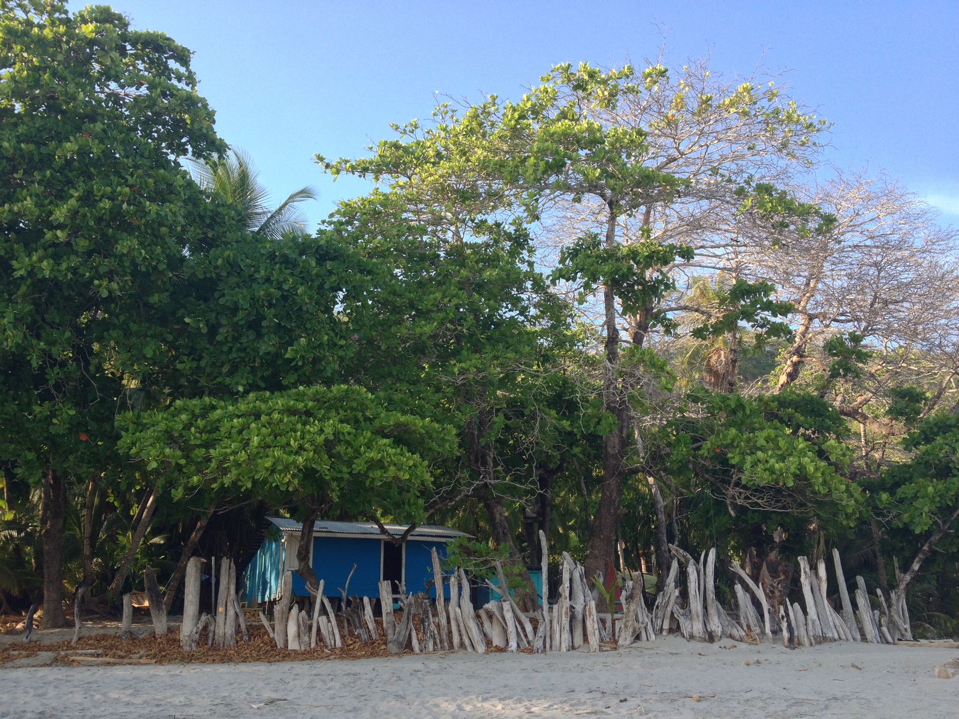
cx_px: 480
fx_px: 970
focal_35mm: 35
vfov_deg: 40.7
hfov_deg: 52.6
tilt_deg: +14.1
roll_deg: +0.8
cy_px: 360
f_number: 2.4
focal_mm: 4.28
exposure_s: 1/204
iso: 50
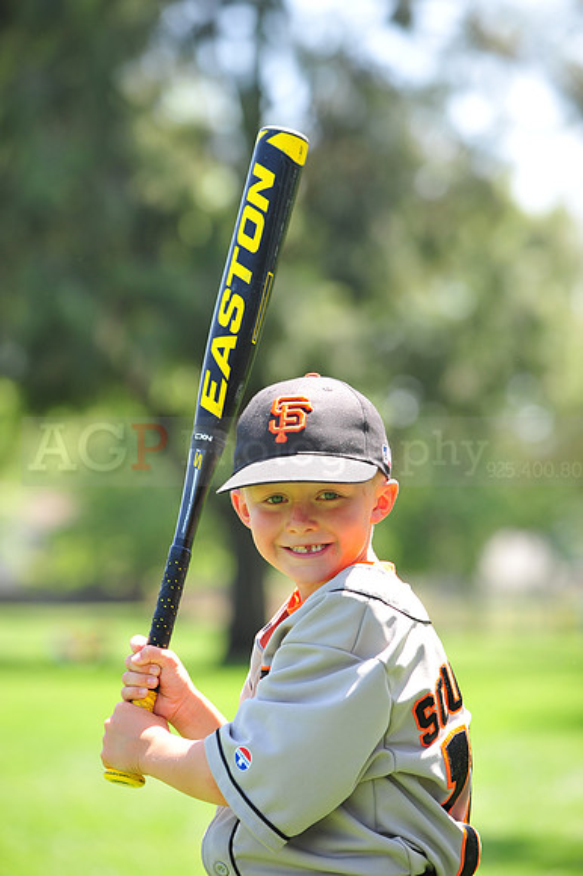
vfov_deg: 12.5
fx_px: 4013
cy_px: 438
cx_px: 292
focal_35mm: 165
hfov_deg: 8.3
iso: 320
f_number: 5
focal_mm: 165
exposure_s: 1/400
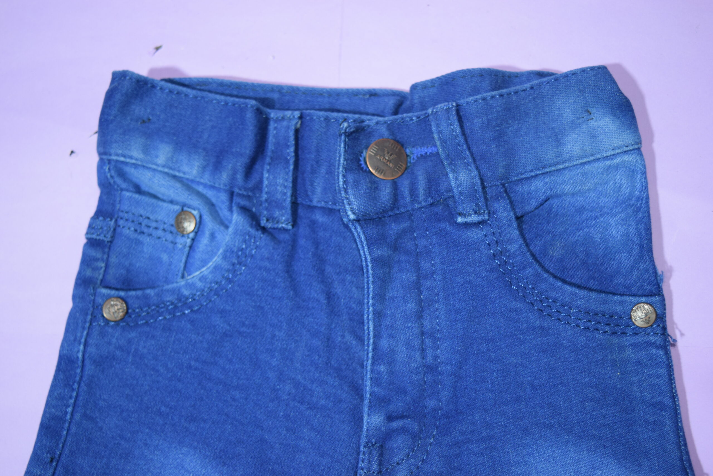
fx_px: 1010
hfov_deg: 38.9
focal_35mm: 51
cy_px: 238
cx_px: 356
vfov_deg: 26.5
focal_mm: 34
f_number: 5
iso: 800
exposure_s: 1/100
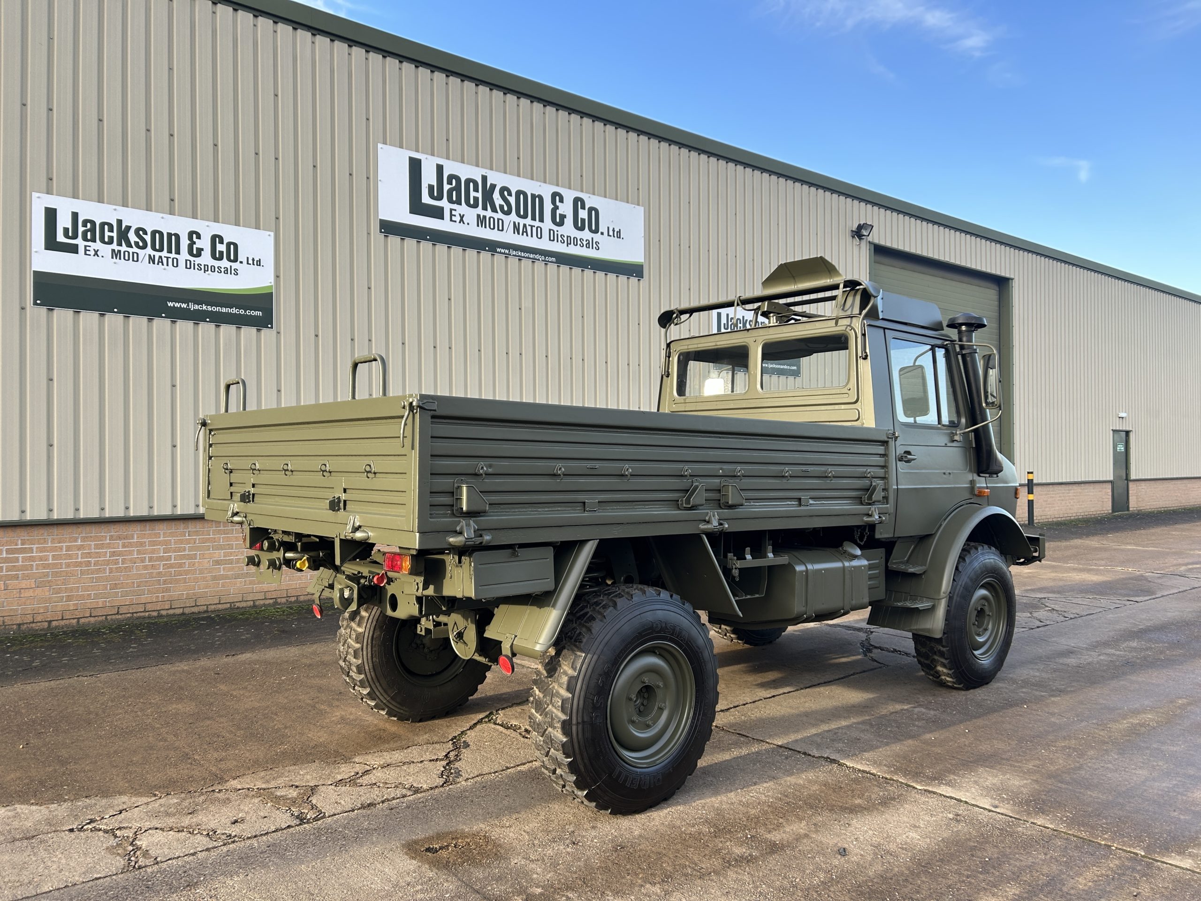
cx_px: 600
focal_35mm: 26
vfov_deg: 53.1
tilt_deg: +2.3
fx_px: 902
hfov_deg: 67.3
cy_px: 450
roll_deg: +0.9
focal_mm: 5.7
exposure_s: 1/541
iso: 50
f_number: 1.5
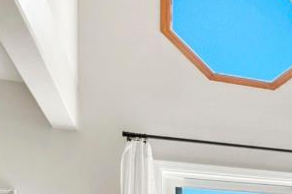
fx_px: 616
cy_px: 262
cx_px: 619
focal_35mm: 76
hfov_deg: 17.2
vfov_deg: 16.8
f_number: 8
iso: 250
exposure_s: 1/13
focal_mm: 10
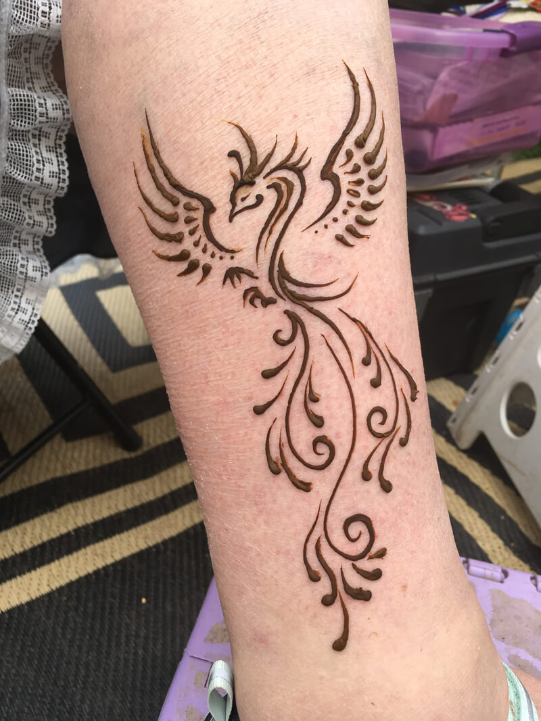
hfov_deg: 48.2
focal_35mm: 29
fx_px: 604
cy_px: 360
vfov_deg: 61.7
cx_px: 270
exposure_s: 1/291
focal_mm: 4.15
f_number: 2.2
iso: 25
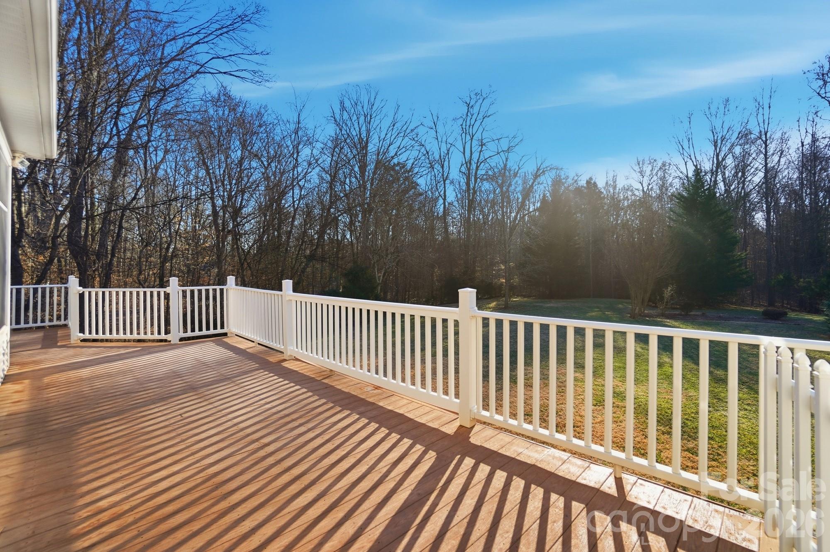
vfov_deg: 77.2
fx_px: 346
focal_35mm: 15
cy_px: 276
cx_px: 415
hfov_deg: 100.4
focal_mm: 10
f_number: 4
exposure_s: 1/4000
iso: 100
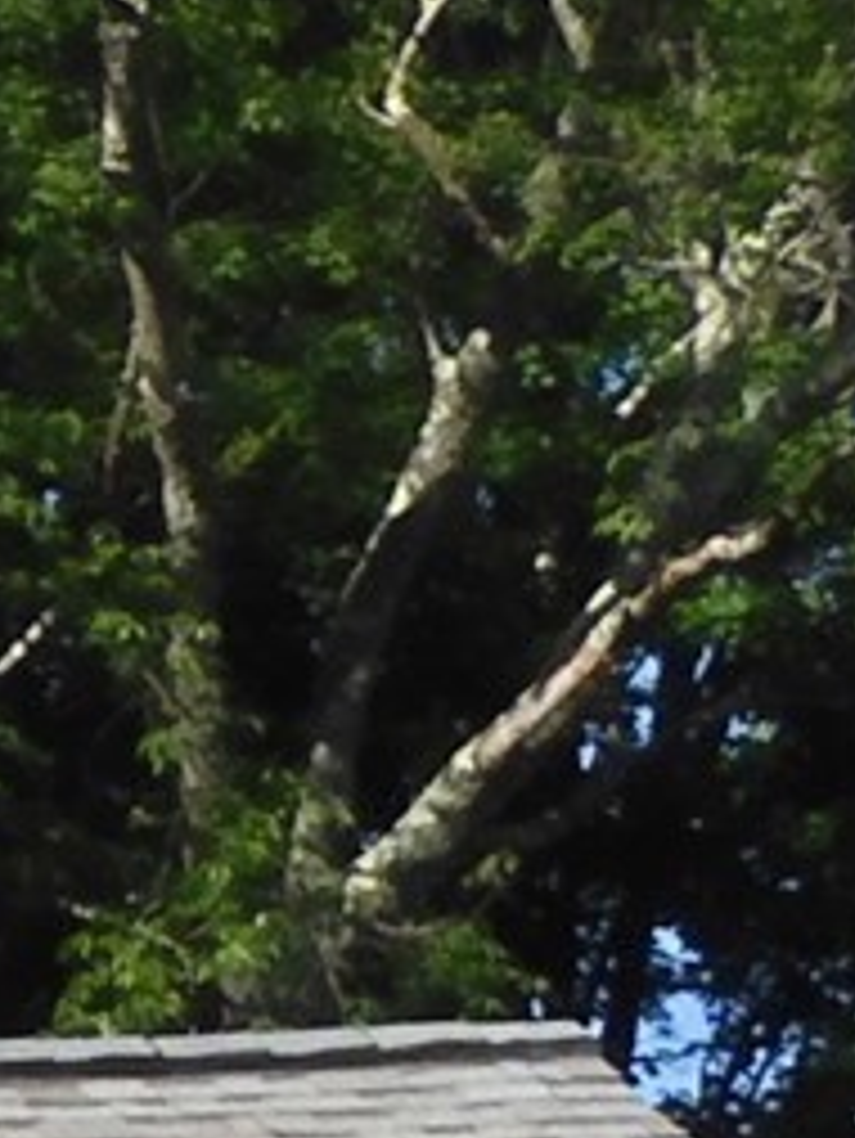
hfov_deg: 4.3
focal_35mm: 308
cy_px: 2654
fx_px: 10135
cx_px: -3078
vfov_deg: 6.2
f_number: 4
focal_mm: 6.8
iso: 100
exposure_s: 1/800
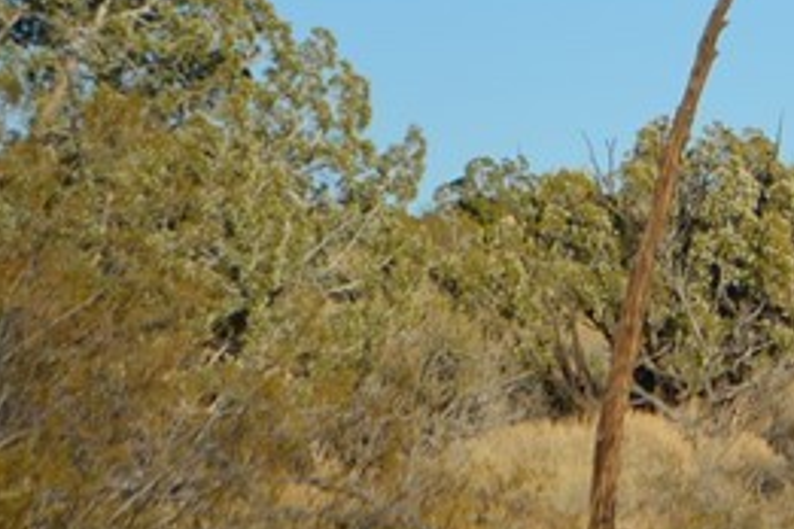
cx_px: 1144
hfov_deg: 5.9
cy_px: 204
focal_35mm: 343
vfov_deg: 4.0
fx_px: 7566
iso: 400
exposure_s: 1/1600
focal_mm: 55
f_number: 6.3
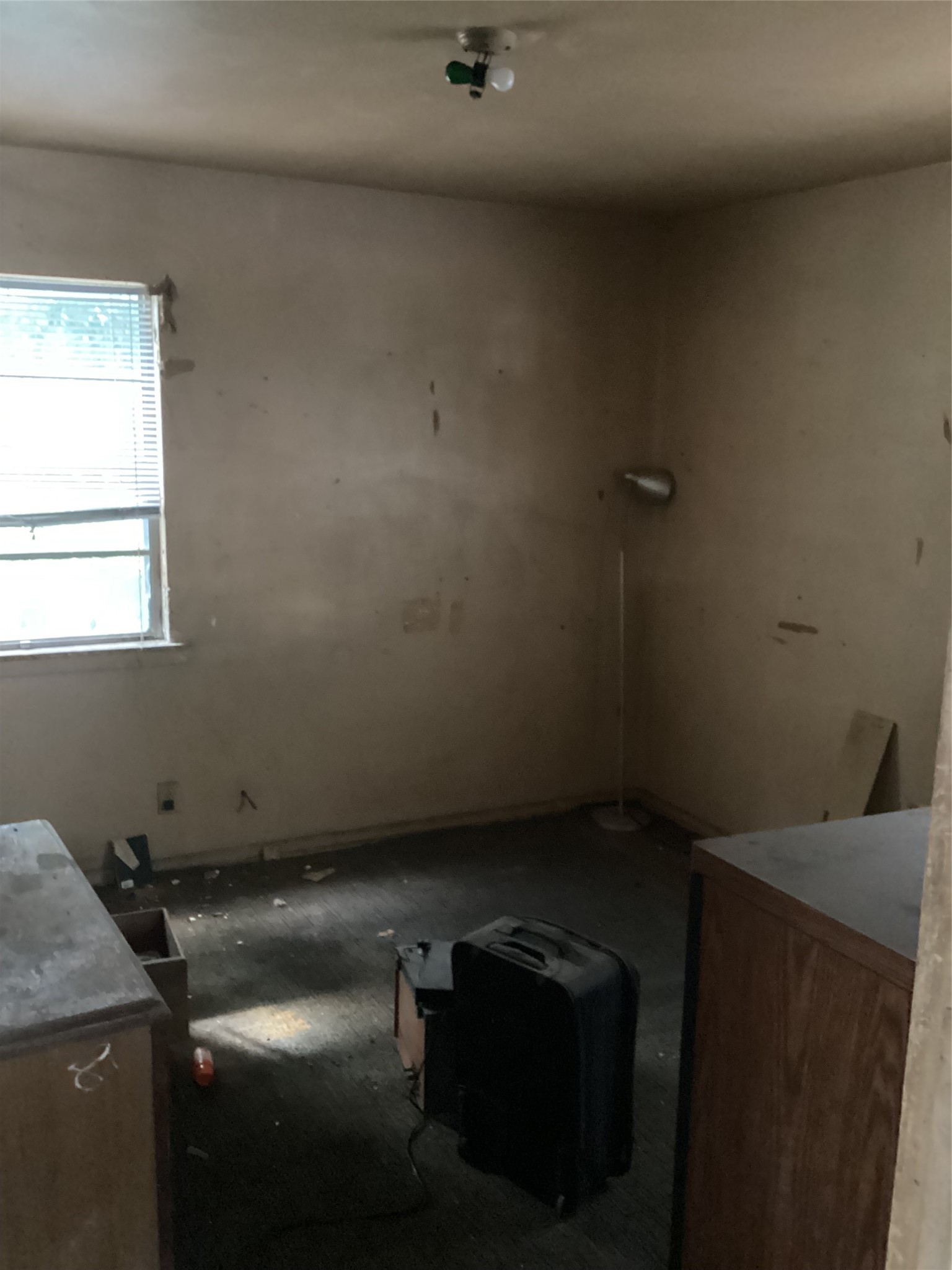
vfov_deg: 58.4
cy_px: 635
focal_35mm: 31
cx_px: 476
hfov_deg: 45.4
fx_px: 1137
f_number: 2.4
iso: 800
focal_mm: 3.3
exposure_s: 1/15
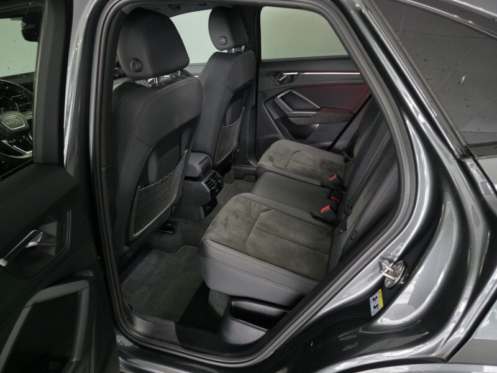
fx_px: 330
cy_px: 186
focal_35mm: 23
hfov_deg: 73.9
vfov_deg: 58.9
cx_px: 248
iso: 1600
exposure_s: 1/16.7
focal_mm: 6.3
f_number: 1.7
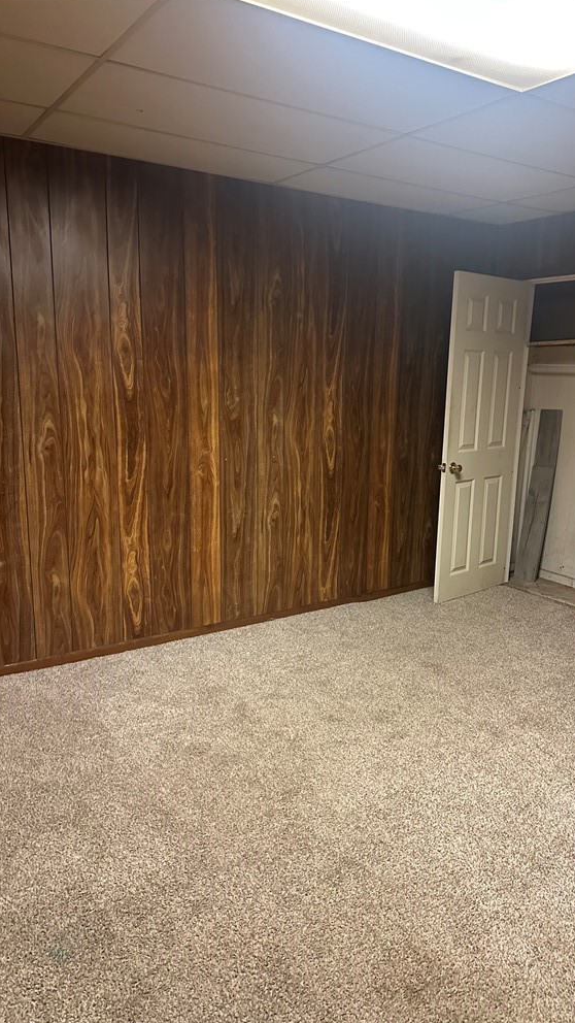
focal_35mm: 27
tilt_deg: -12.2
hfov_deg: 42.7
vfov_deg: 69.9
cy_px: 521
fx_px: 732
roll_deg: -4.7
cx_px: 342
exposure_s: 1/60
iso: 640
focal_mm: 6.86
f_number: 1.78
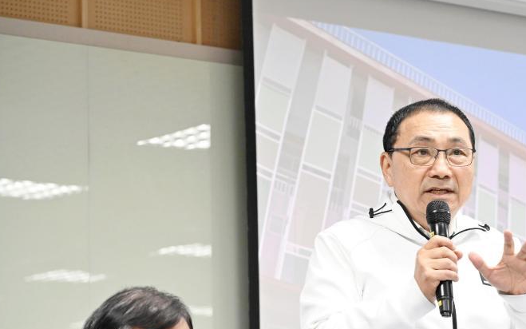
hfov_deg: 15.9
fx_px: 1864
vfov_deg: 10.1
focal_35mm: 130
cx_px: 459
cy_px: 207
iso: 1400
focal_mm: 70
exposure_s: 1/125
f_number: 4
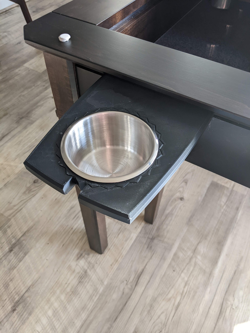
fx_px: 260
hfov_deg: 51.4
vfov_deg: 65.3
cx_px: 125
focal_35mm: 27
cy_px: 166
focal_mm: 4.44
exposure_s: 1/59.9
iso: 58
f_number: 1.8
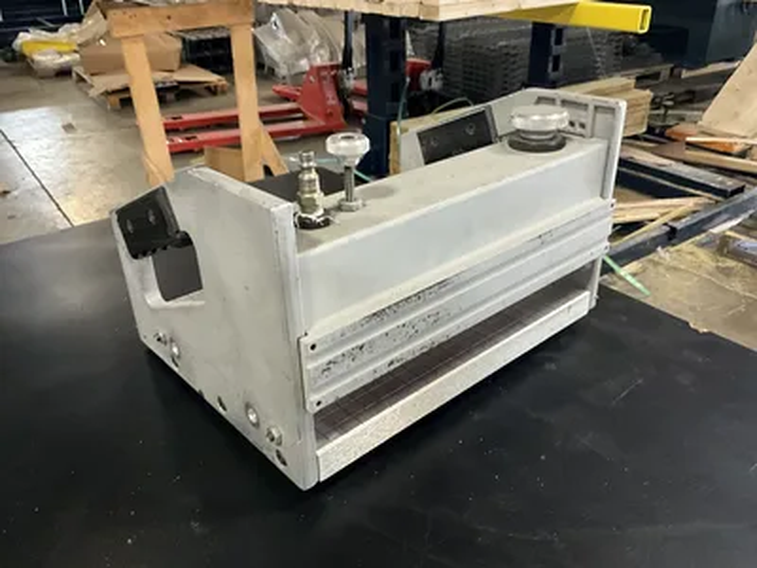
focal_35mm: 29
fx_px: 634
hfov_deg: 61.7
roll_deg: -1.6
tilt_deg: -31.0
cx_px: 378
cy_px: 284
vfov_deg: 48.2
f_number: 1.8
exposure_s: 1/38
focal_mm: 3
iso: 320
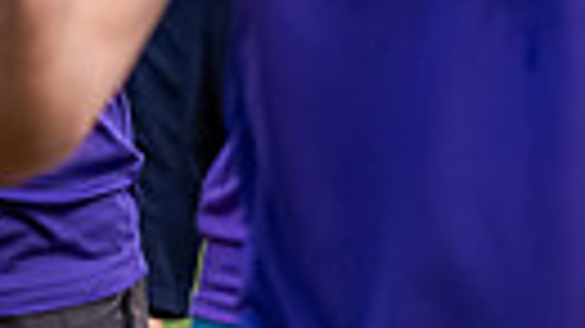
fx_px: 10110
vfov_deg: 1.9
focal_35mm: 652
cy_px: -258
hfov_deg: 3.3
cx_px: -306
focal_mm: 67
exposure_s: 1/640
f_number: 2.8
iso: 2000
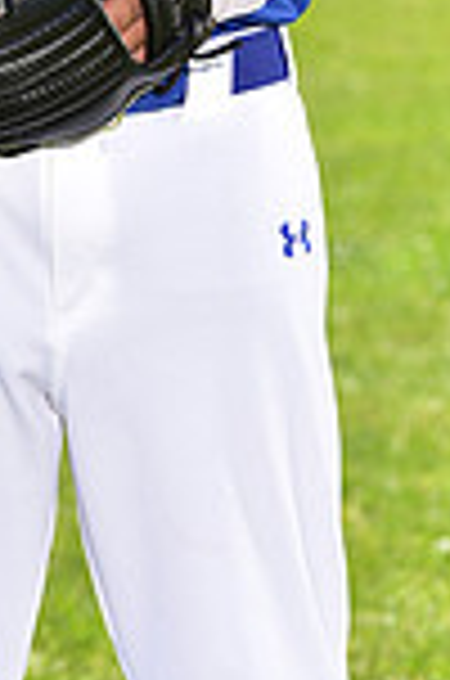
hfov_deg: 3.7
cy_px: -441
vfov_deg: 5.6
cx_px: -322
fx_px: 6894
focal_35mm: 366
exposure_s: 1/200
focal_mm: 95
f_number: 5
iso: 80
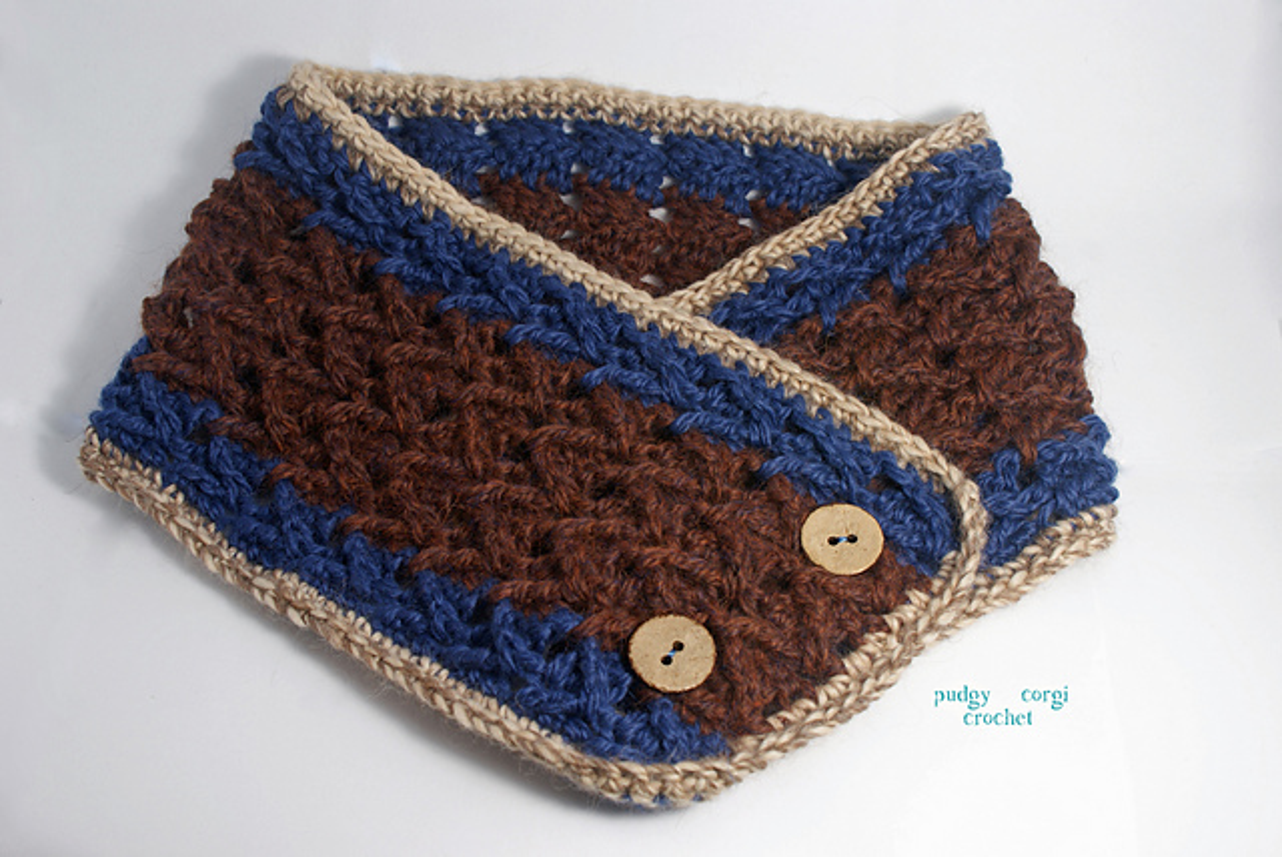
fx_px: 1390
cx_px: 641
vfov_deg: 34.3
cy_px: 428
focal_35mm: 39
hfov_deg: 49.5
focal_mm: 26
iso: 100
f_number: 9
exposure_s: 1/8
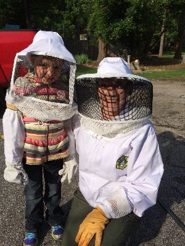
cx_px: 92
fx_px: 214
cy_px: 123
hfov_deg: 46.8
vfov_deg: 60.0
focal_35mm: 30
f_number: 2.2
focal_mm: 4.12
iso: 40
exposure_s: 1/3165
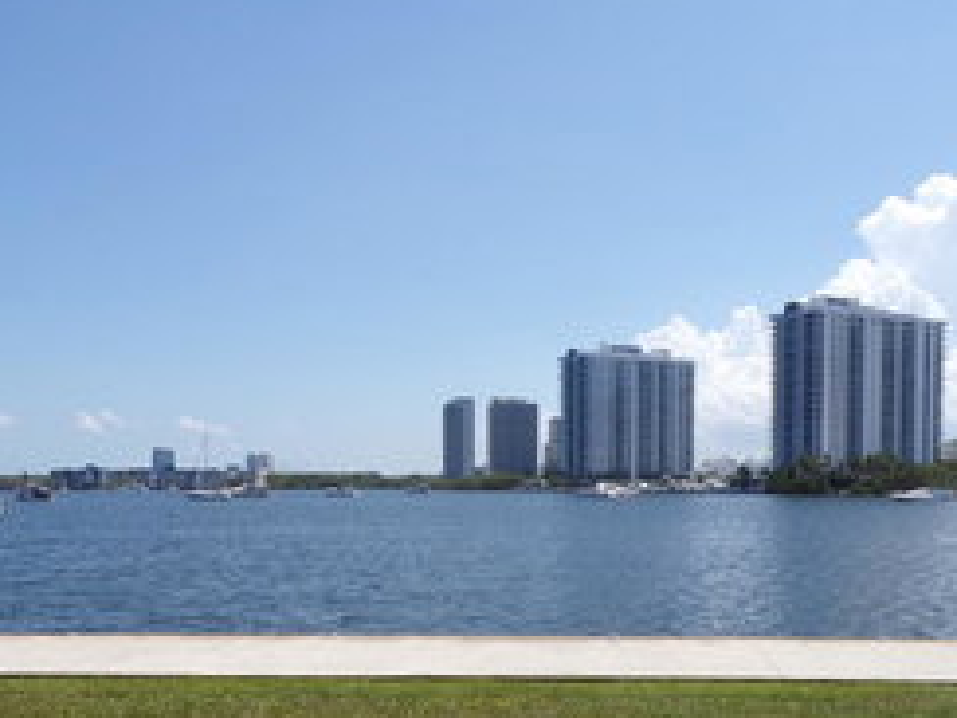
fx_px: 1161
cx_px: 516
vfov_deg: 33.9
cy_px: 510
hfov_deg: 44.8
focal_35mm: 42
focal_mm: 4.3
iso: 80
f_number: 5.8
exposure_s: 1/500
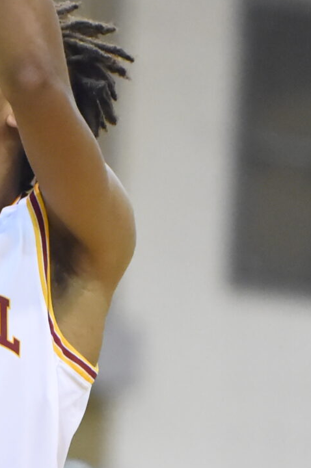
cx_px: -126
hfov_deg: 1.9
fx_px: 9239
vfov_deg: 2.9
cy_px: 303
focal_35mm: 711
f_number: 2.8
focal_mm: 200
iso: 16000
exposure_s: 1/800
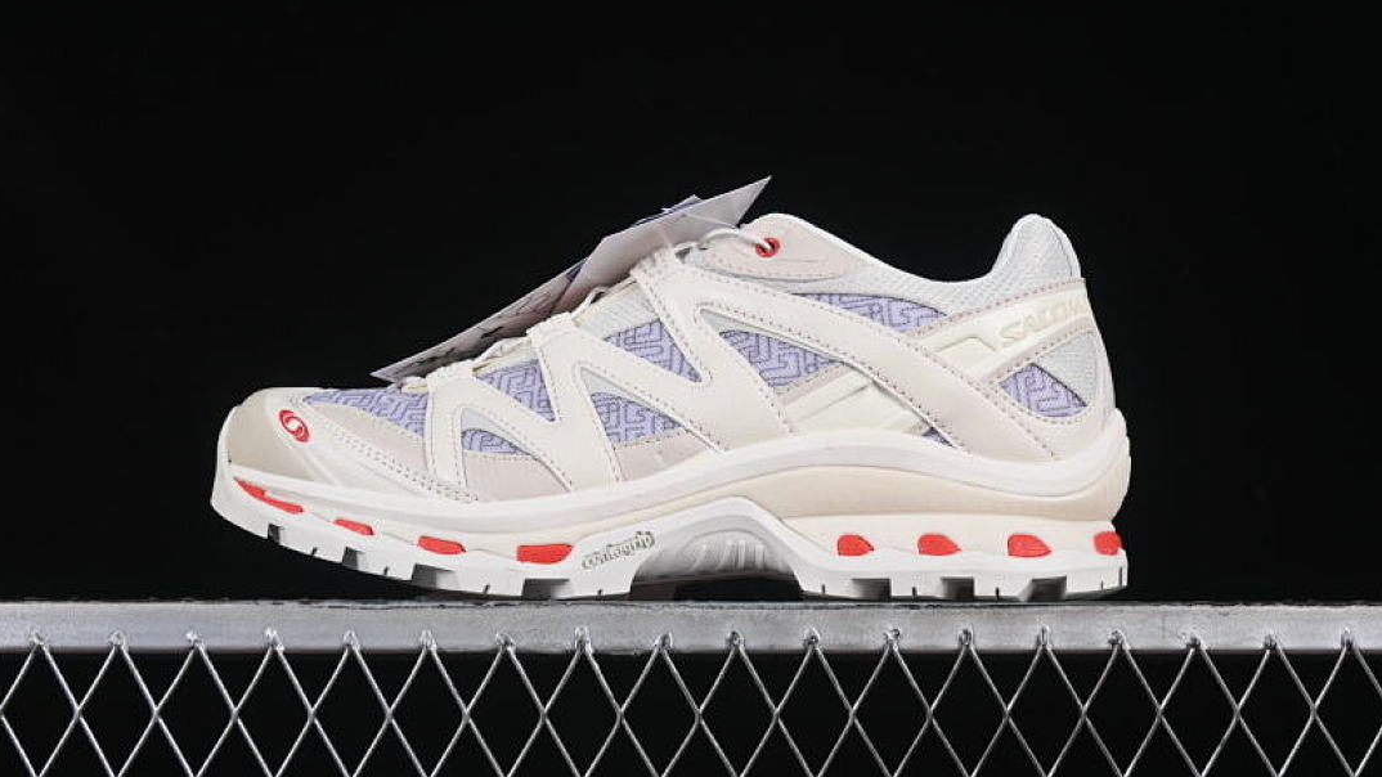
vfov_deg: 15.3
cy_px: 315
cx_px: 690
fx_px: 2895
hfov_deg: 26.9
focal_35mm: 79
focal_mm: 50
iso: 160
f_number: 8
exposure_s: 1/80
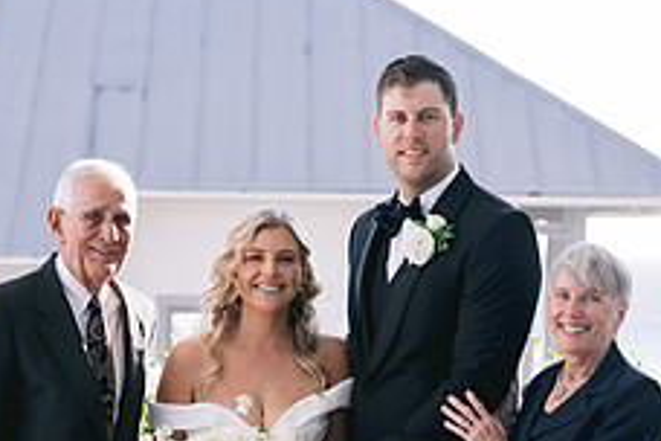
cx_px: 299
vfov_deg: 10.5
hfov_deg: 16.0
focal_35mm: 128
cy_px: 524
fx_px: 2350
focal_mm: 50
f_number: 2.8
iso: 200
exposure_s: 1/800
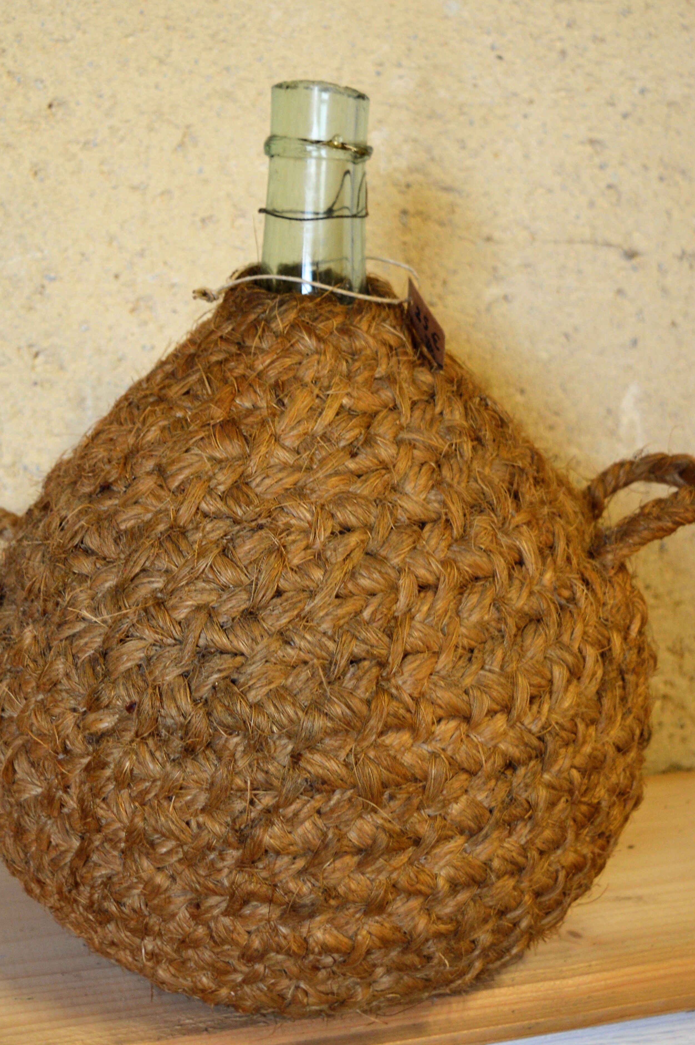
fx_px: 1735
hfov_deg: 22.6
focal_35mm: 60
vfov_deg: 33.5
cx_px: 293
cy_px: 445
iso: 400
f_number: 4
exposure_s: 1/15
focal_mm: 25
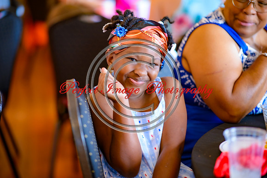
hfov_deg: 19.5
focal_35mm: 105
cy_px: 89
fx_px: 779
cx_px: 134
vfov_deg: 13.0
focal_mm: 105
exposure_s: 1/125
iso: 720
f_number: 1.8
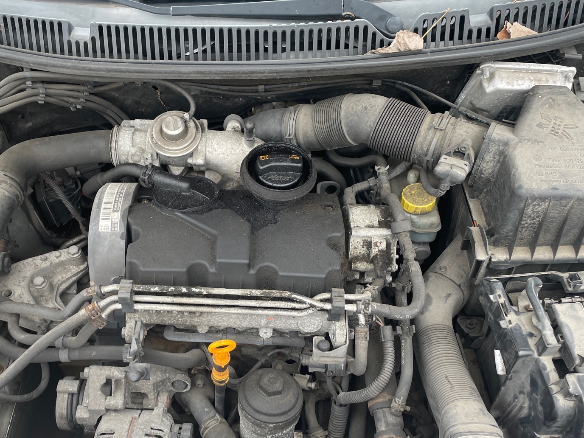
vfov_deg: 41.5
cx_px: 228
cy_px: 271
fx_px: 574
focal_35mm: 34
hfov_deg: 53.5
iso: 50
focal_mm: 4.2
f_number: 1.6
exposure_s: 1/121
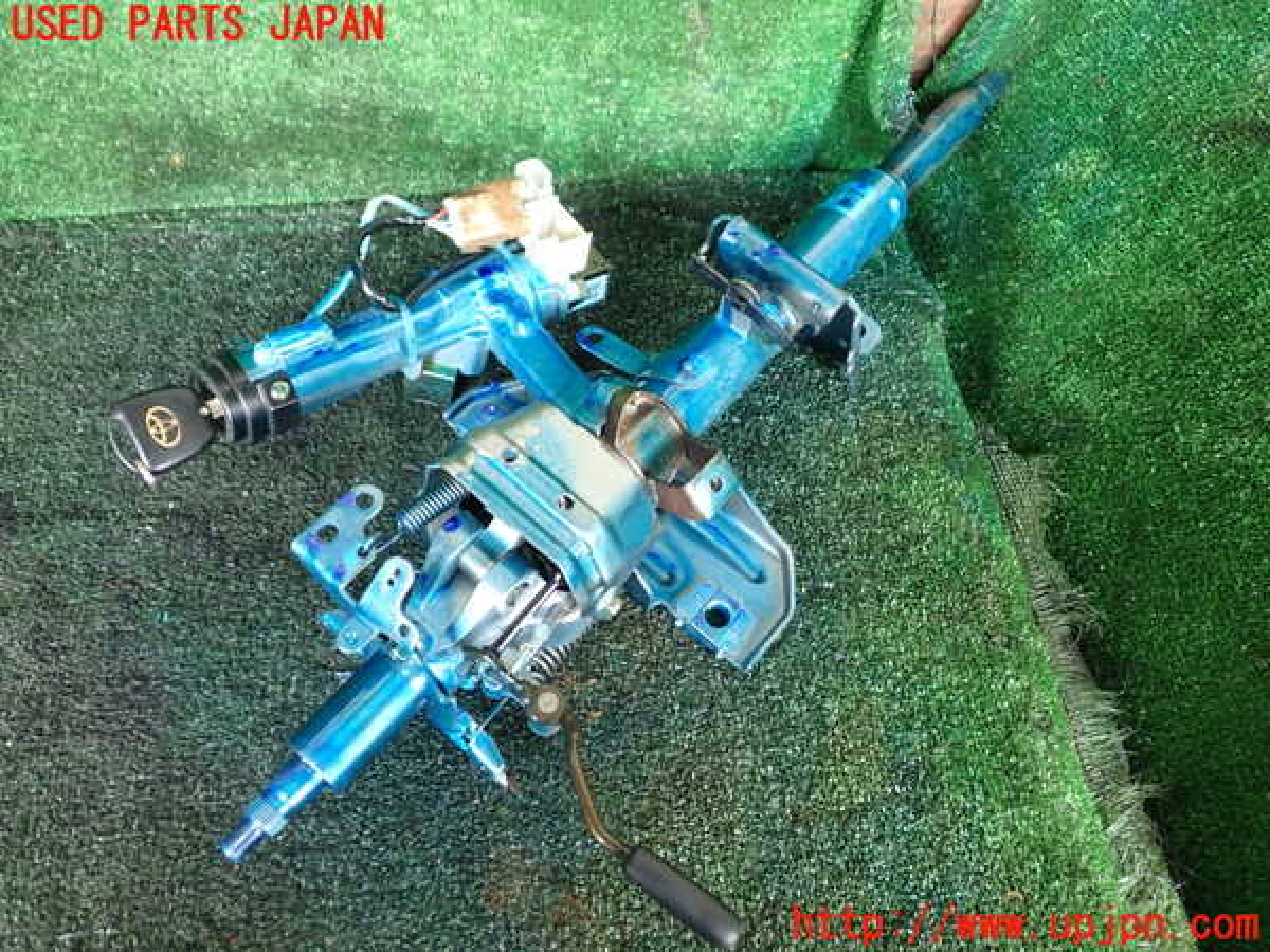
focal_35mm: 30
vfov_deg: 46.8
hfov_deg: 60.0
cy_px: 476
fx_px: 1101
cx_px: 635
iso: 200
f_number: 2.3
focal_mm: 5.4
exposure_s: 1/40
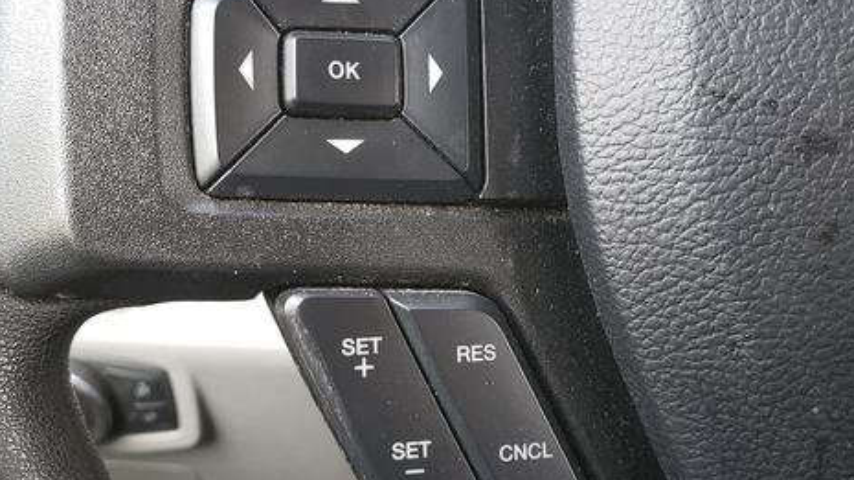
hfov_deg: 51.6
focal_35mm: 39
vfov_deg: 30.3
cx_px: 393
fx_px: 883
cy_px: 281
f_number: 2.4
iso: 200
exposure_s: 1/50
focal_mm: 4.3
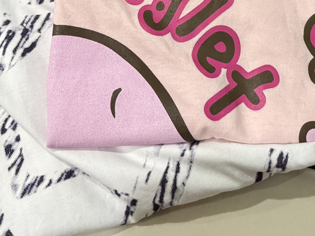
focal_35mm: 61
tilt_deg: -66.4
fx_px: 555
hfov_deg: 31.2
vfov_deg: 22.6
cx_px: 232
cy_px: -27
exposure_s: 1/60
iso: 800
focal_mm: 6.76
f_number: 1.78
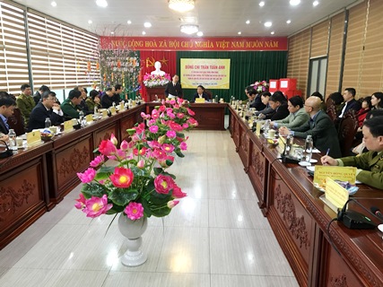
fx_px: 321
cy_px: 144
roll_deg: -2.3
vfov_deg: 48.2
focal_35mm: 29
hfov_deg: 61.7
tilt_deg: -9.8
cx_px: 192
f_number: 2.2
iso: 160
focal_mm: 4.15
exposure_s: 1/33
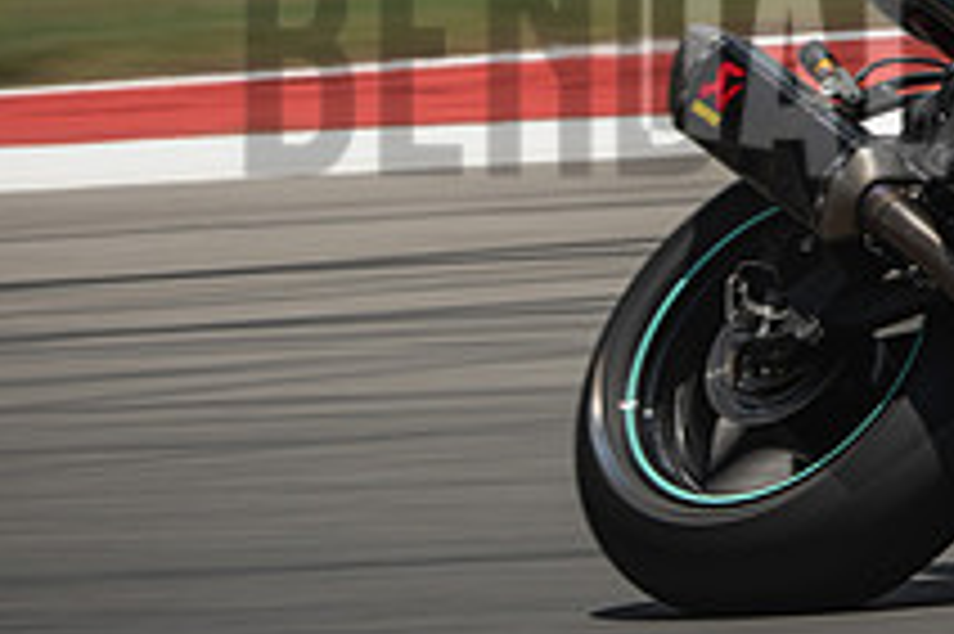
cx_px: 1192
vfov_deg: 1.7
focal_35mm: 821
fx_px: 21739
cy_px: 61
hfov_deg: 2.5
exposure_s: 1/200
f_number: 10
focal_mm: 200
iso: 125
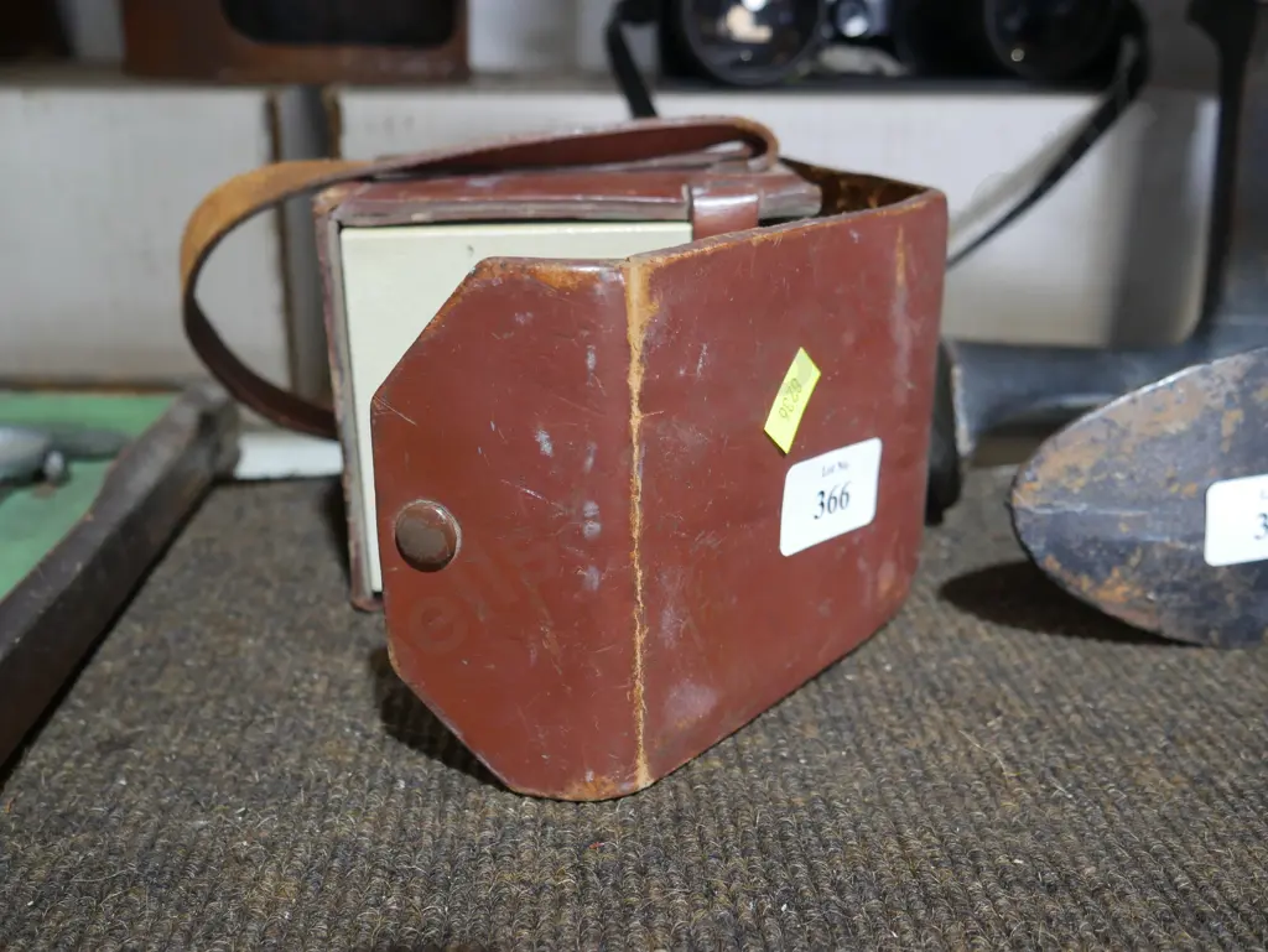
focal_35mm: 32
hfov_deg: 56.8
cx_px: 634
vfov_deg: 44.2
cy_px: 476
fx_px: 1173
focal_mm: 16
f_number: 3.6
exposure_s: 1/60
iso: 640
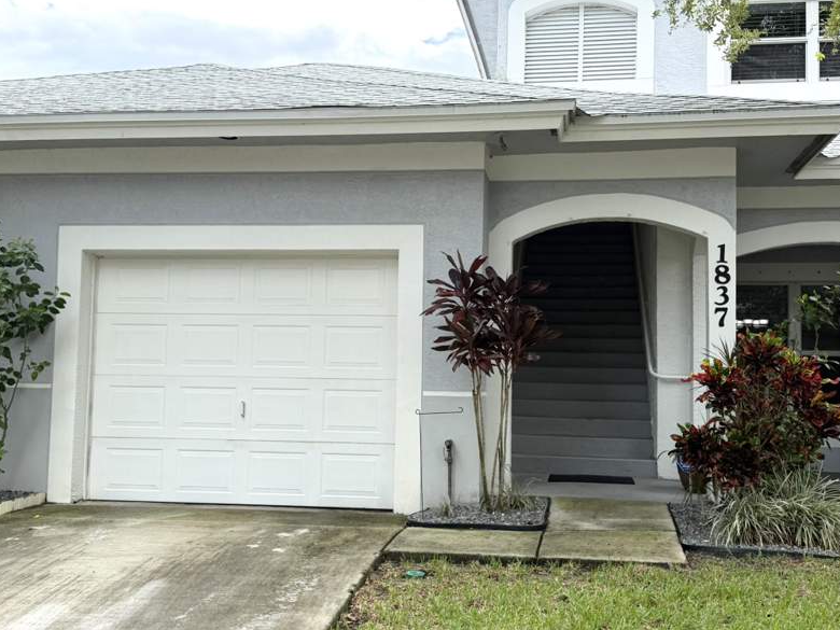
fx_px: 995
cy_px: 317
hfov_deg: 45.8
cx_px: 425
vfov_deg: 35.1
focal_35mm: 41
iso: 80
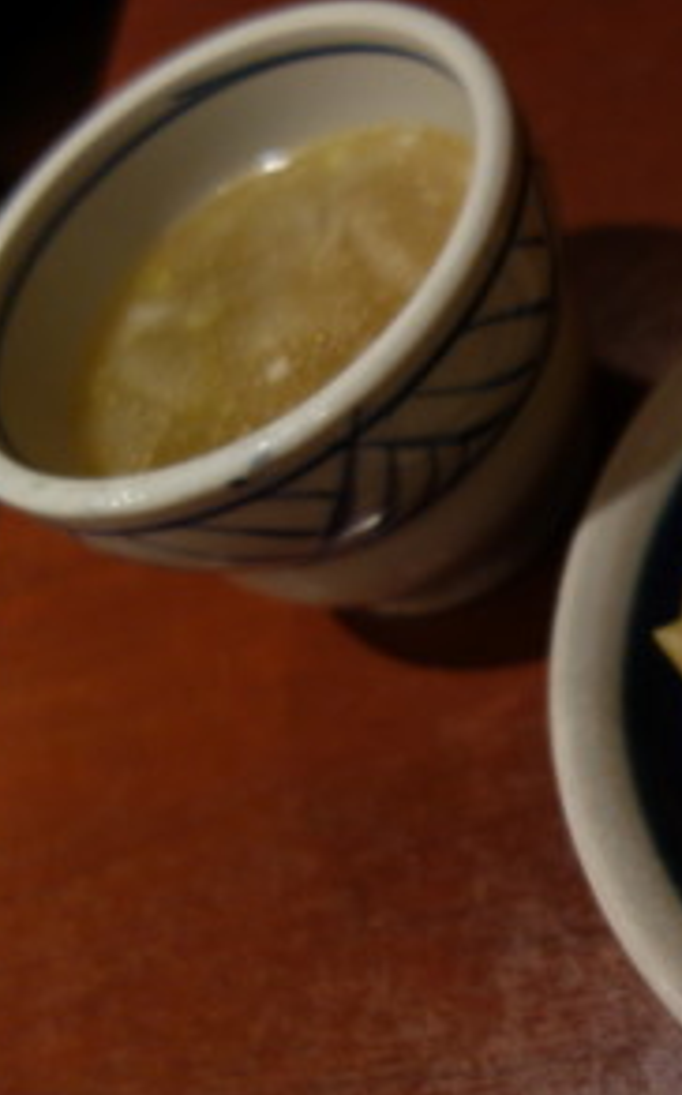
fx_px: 1311
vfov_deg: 45.3
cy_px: 559
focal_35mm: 44
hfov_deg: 26.4
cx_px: 791
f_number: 1.8
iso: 320
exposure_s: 1/30
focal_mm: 10.4
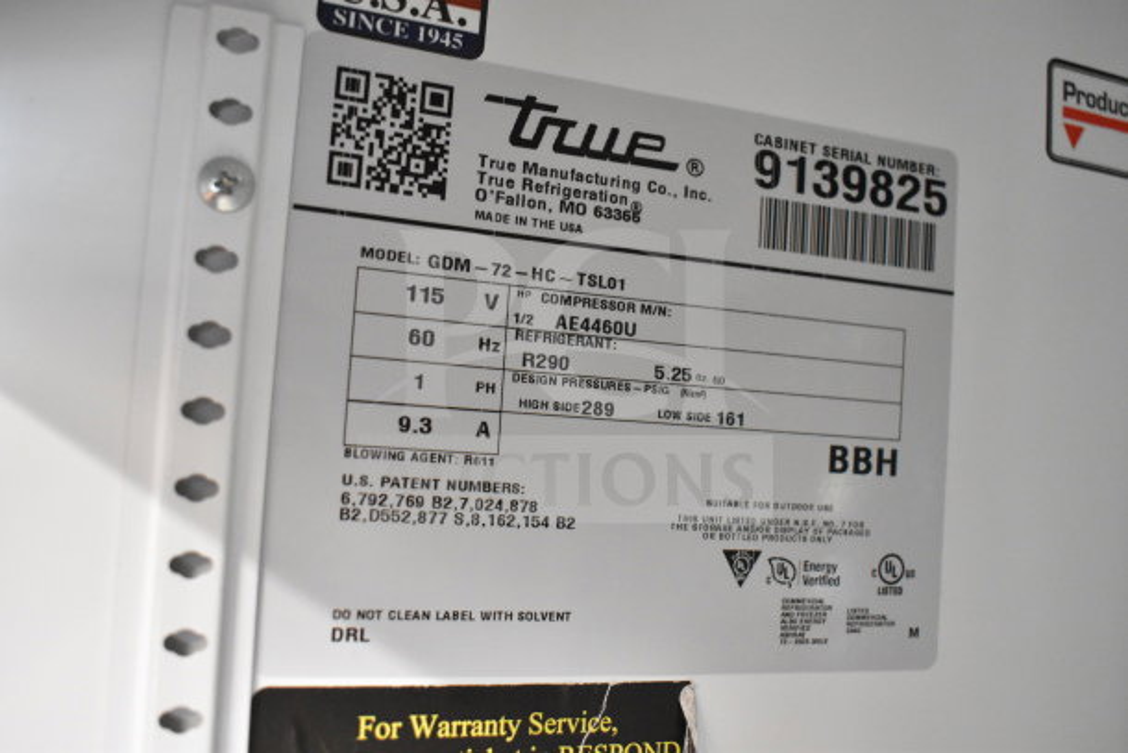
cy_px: 376
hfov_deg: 55.1
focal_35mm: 34
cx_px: 564
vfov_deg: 38.4
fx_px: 1081
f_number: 3.8
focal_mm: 23
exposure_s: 1/40
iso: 5000
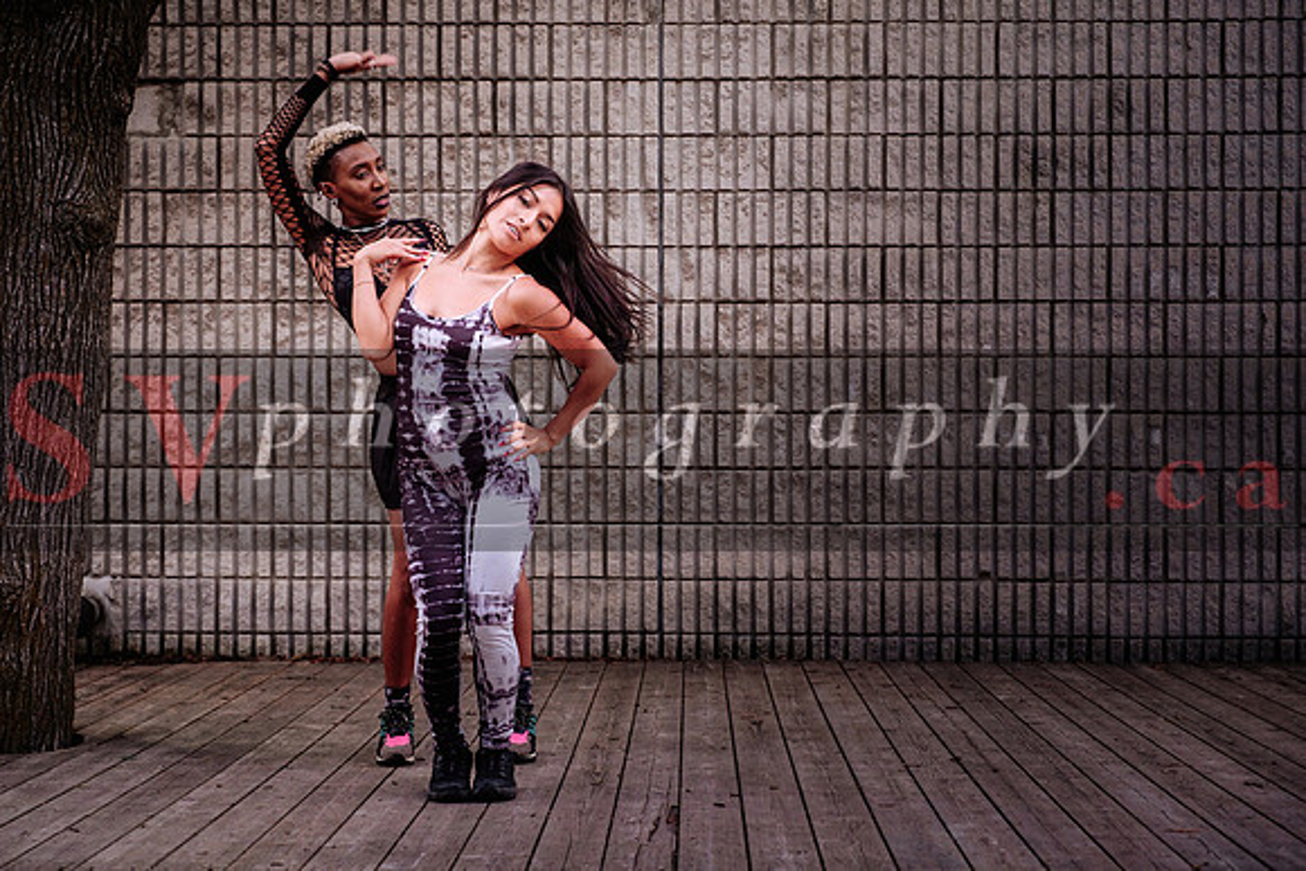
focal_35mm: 66
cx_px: 653
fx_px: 2395
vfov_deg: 20.6
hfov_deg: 30.5
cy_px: 436
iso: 1600
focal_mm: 44.1
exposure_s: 1/250
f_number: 2.8
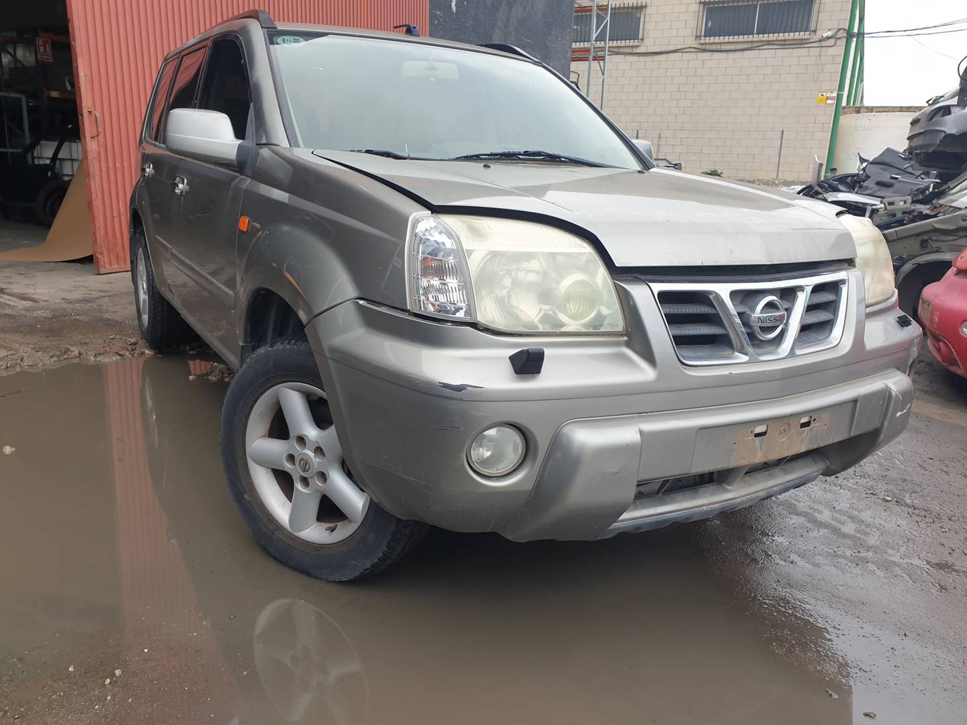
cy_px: 362
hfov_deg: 67.3
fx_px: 726
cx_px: 484
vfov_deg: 53.1
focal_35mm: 26
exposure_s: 1/317
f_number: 2.4
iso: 50
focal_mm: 4.3
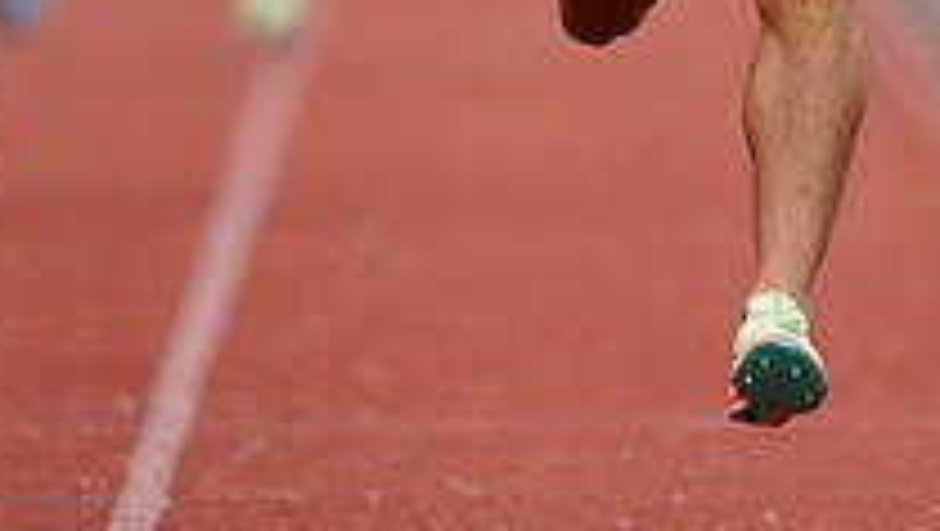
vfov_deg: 0.9
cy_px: -184
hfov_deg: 1.6
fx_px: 33704
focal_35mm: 1351
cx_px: 643
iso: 320
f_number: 4
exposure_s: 1/640
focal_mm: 600
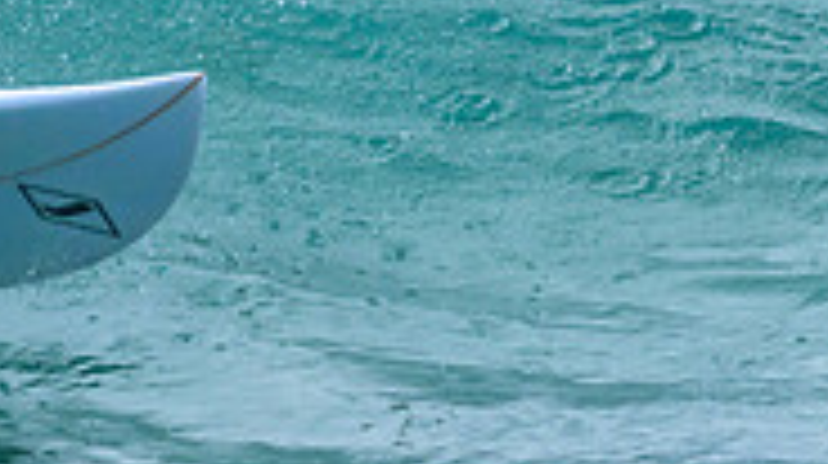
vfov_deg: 0.3
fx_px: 77873
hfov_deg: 0.6
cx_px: 242
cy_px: -241
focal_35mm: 3551
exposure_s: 1/3200
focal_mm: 800
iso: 560
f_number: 6.3
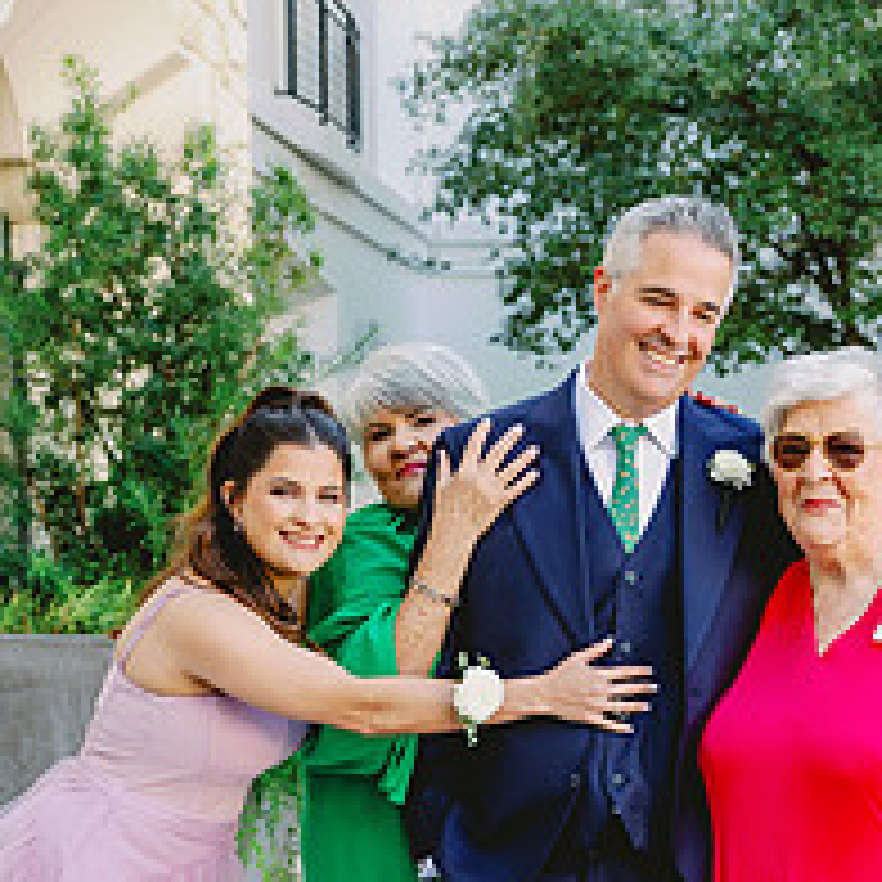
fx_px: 2133
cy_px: 765
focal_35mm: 74
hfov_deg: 23.2
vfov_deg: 22.9
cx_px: 639
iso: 500
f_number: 4
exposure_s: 1/400
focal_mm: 38
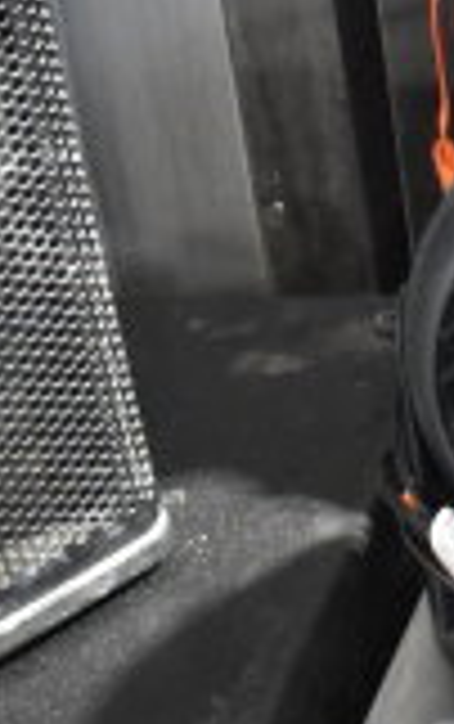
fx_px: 2290
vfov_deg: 17.7
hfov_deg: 9.4
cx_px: 1259
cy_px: 79
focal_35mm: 116
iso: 6400
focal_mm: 20
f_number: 4.5
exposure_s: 1/80
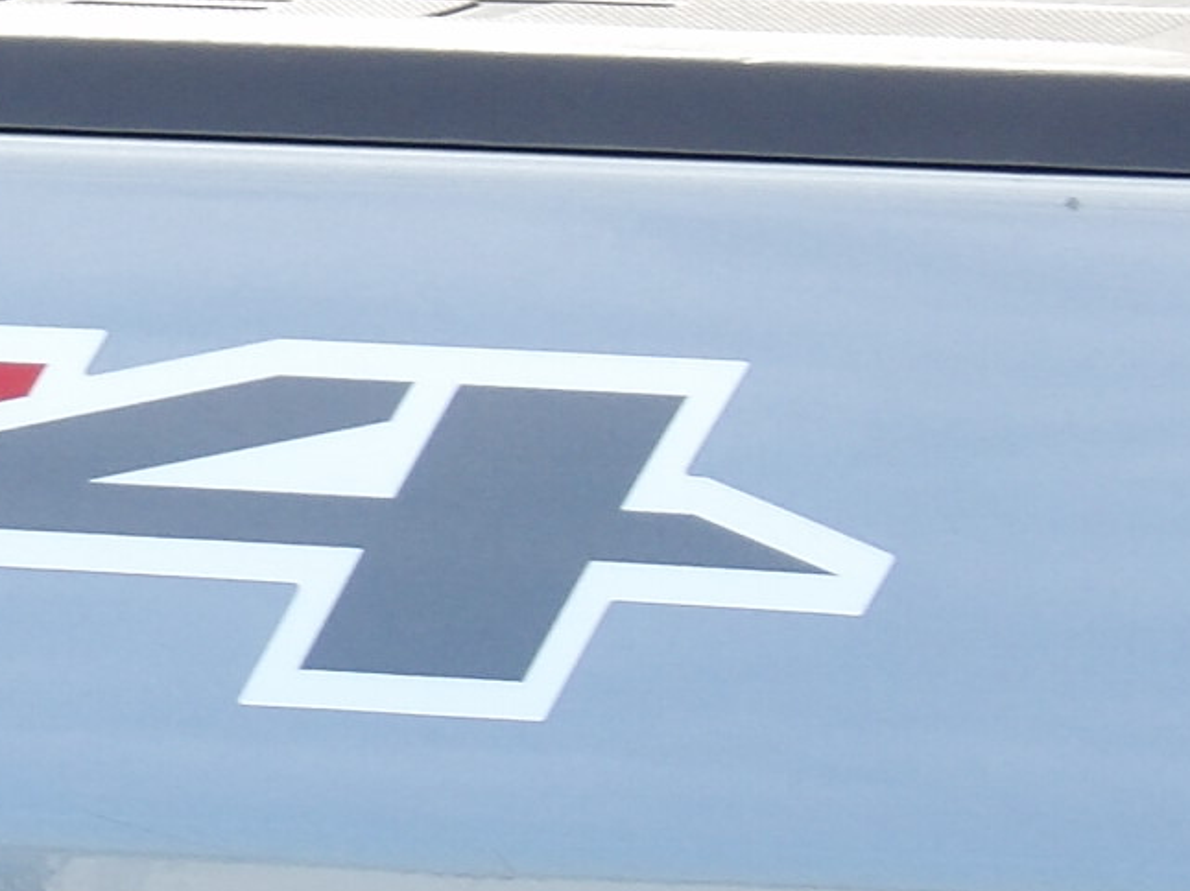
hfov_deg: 3.4
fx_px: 19756
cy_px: 395
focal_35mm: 575
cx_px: -382
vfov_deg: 2.6
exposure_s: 1/126
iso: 100
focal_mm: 25.6
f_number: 4.3
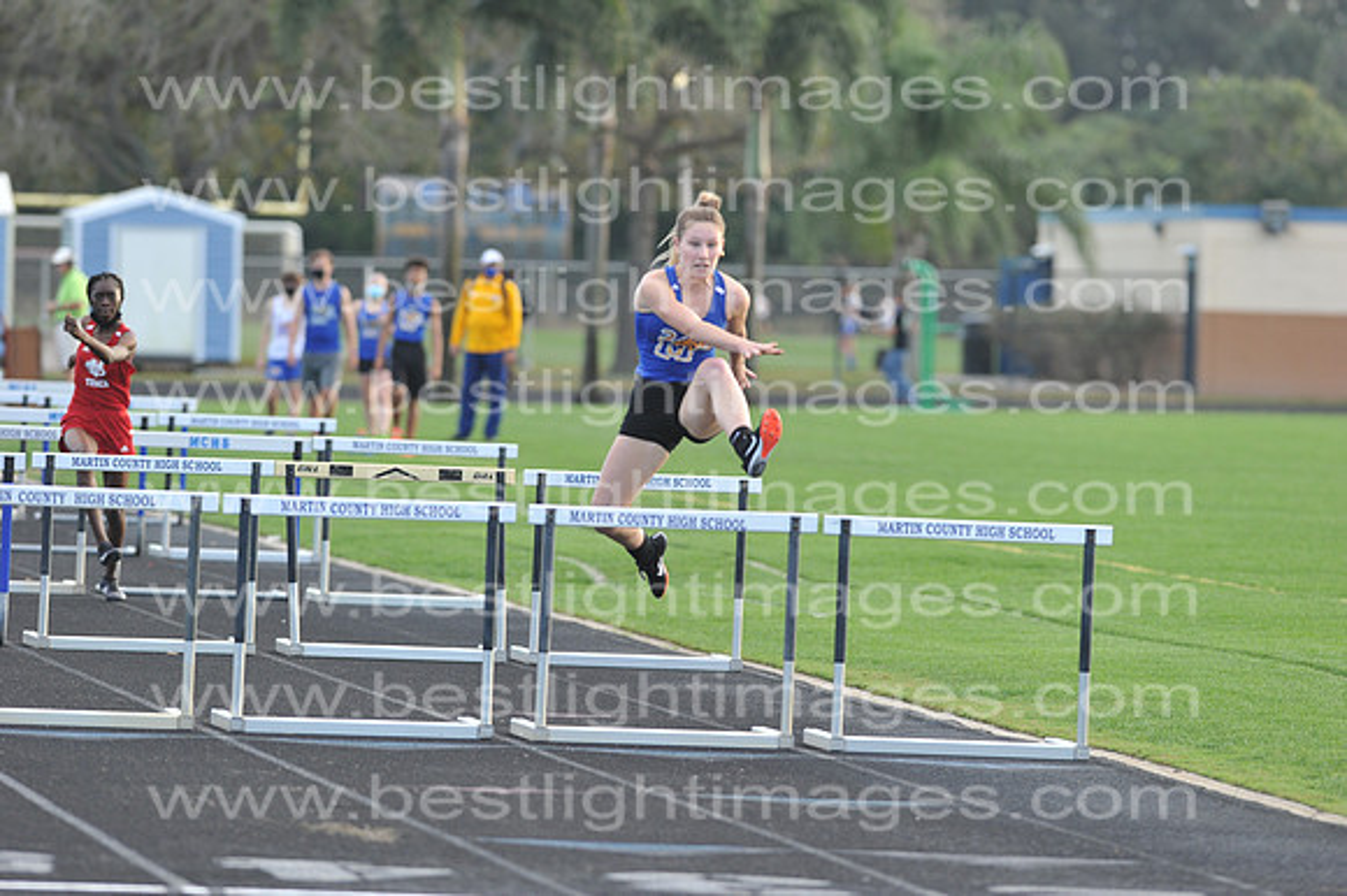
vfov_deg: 4.6
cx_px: 674
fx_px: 11218
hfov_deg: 6.9
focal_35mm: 300
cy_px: 448
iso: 800
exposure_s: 1/800
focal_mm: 300
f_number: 4.5
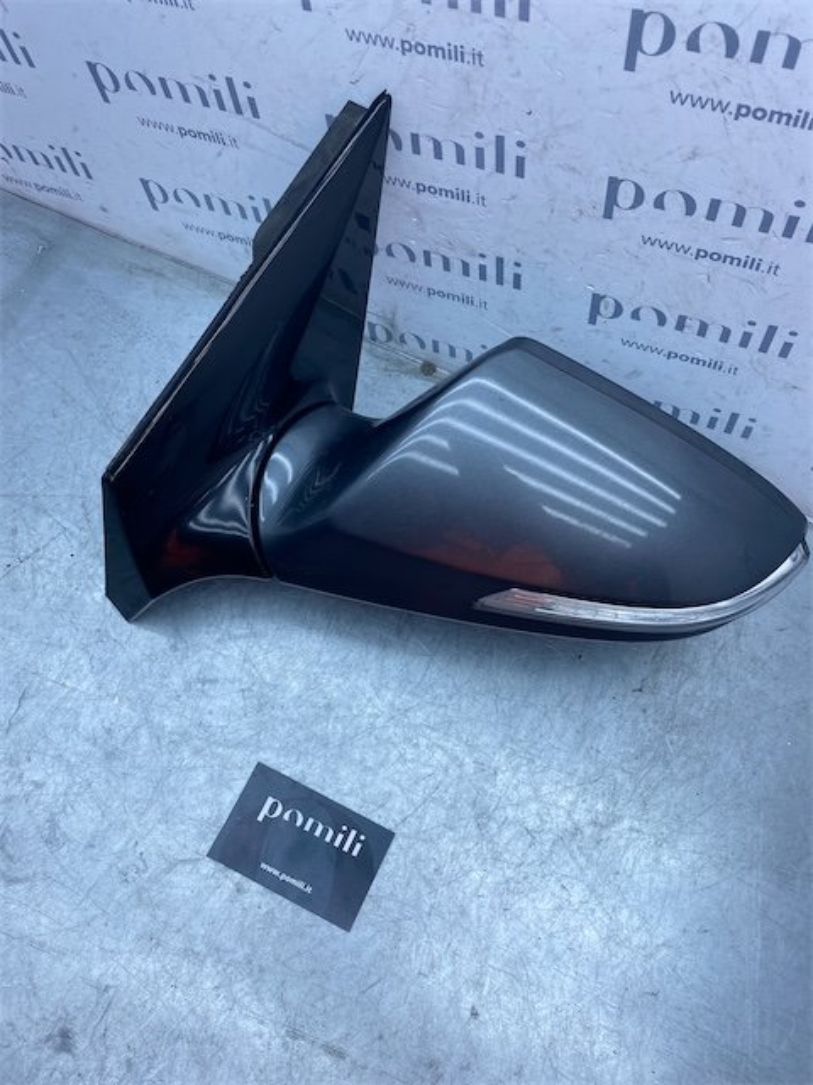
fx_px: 814
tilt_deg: -68.2
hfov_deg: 53.1
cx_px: 406
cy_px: 542
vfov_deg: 67.3
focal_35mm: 26
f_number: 1.8
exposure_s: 1/1053
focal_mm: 4.25
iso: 32
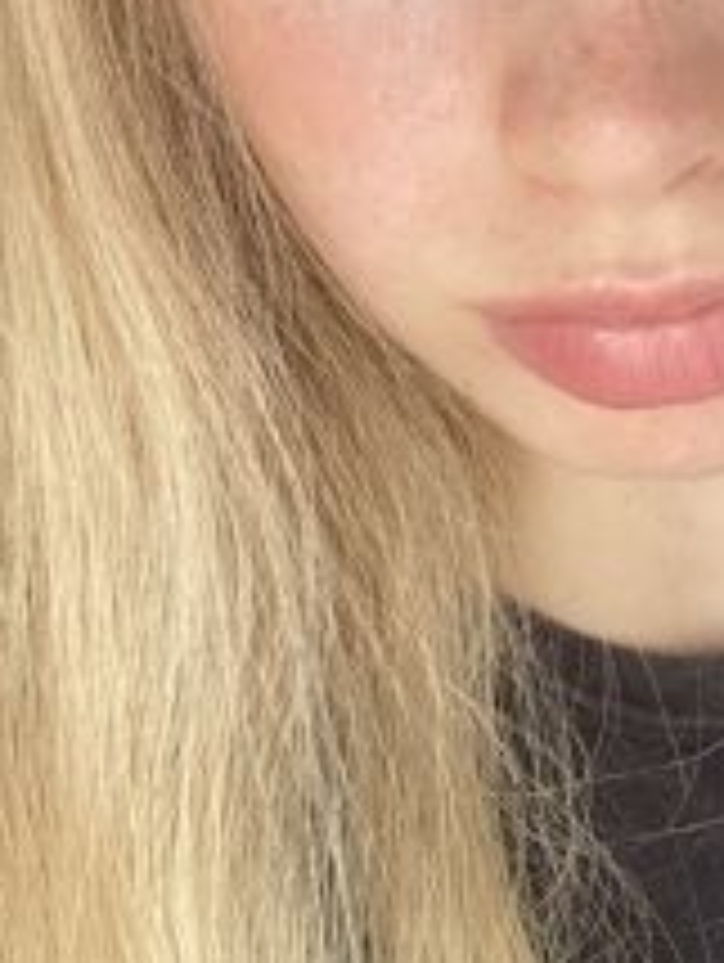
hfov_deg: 17.4
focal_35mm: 84
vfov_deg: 22.7
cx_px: 630
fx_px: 2338
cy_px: 108
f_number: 2.2
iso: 32
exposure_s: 1/122
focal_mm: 2.71
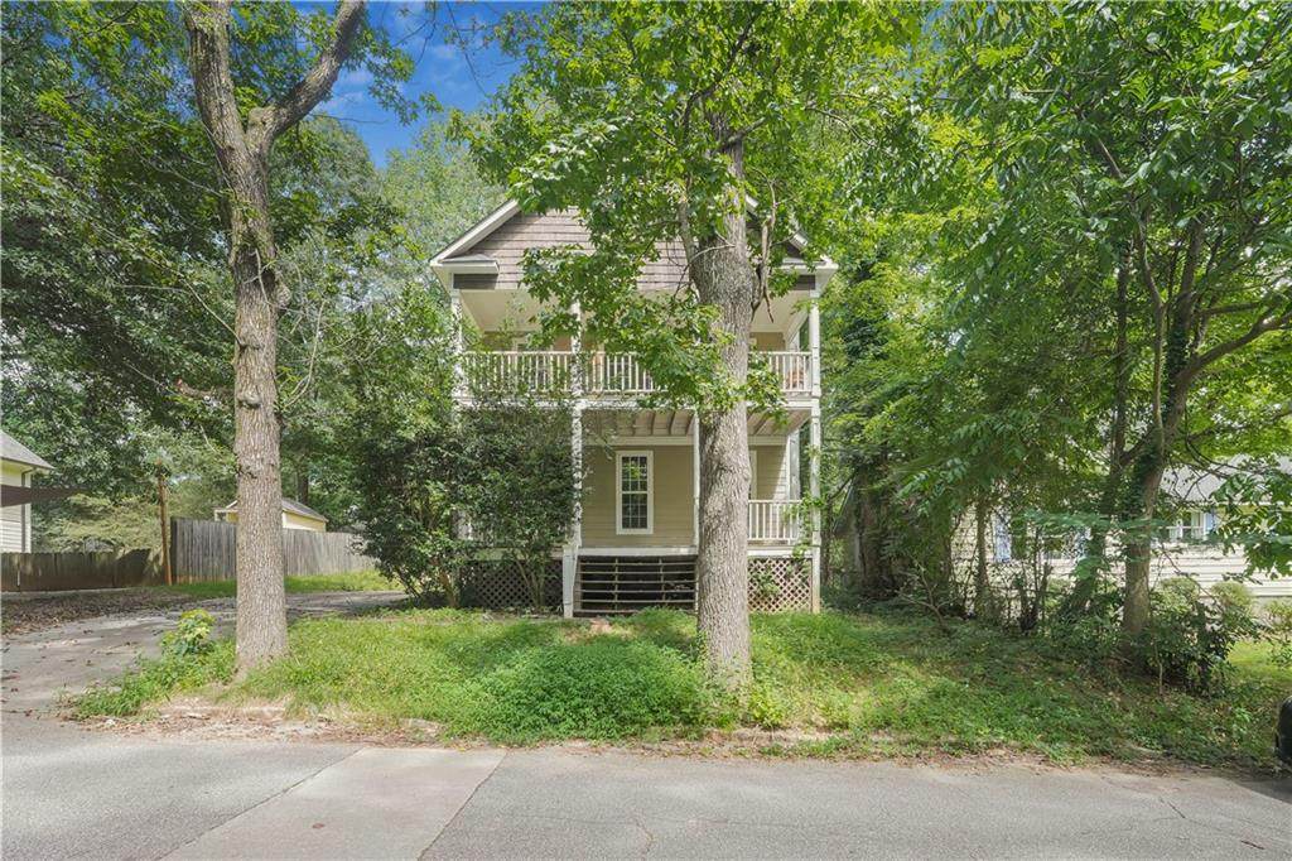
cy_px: 430
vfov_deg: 73.7
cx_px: 646
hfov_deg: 96.8
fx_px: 574
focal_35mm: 16
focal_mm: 16
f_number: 8
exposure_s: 1/80
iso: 800
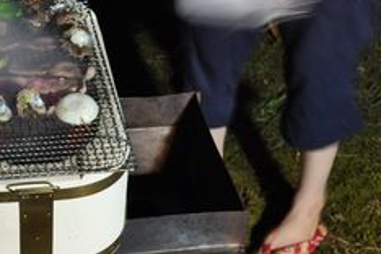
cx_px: 59
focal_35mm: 96
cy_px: 81
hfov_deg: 20.9
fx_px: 1016
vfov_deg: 14.2
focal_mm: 30
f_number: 5.6
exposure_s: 1/4
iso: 800
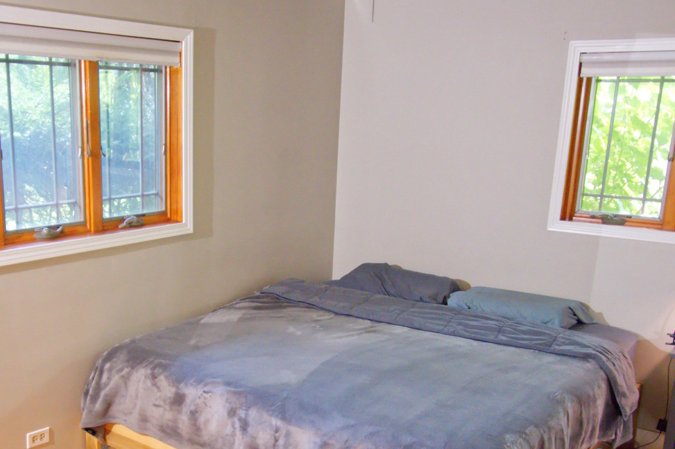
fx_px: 750
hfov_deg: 48.1
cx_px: 263
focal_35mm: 40
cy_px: 312
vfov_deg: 33.0
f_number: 3.5
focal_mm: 24
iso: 5600
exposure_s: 1/200
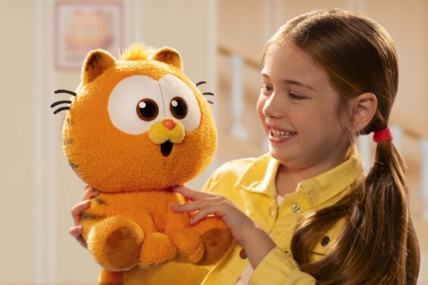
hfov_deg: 25.4
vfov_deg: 17.1
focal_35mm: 80
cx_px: 214
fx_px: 951
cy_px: 142
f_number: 4
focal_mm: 80
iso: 3200
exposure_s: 1/500
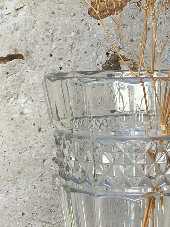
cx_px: 105
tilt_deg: -2.7
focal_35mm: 122
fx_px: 799
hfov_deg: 12.1
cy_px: 70
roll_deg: +0.8
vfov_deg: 16.1
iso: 25
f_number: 2.2
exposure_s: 1/232
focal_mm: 4.15
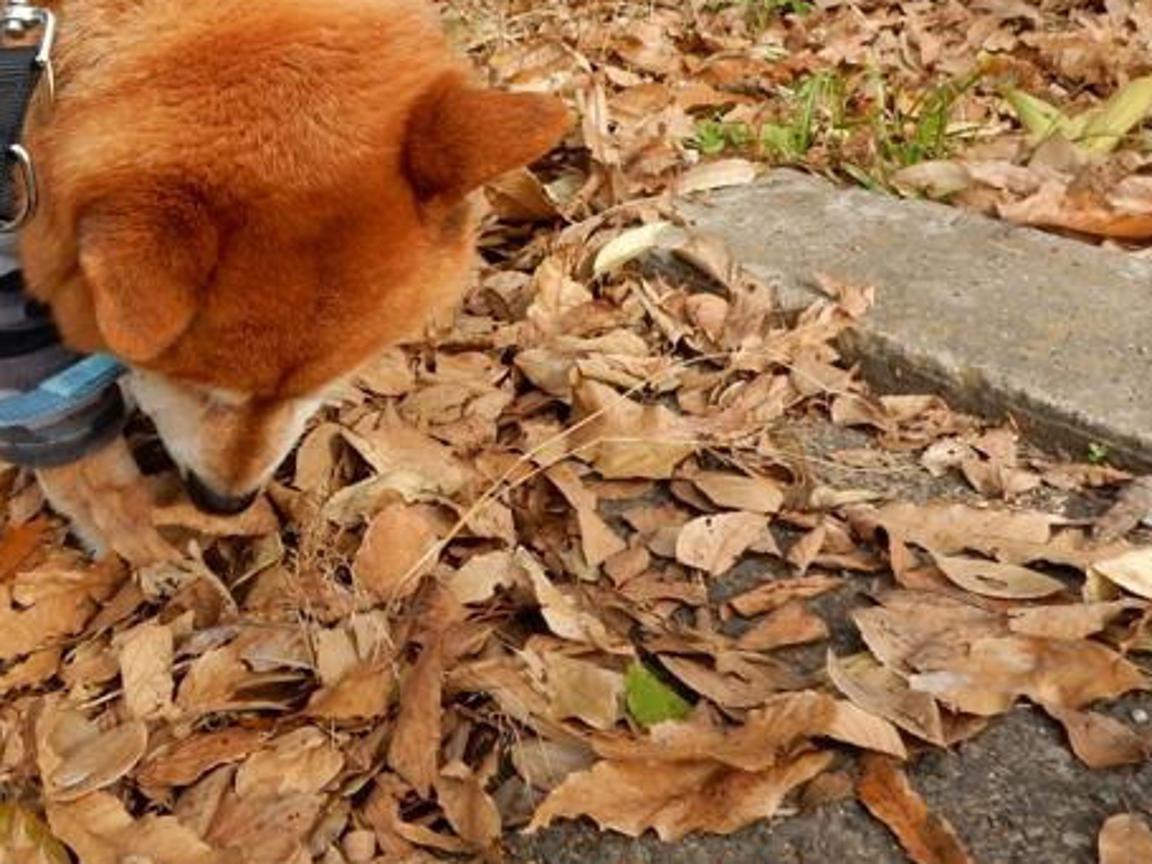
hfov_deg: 40.8
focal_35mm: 44
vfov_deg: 31.9
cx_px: 197
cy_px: 155
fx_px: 1464
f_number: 3.7
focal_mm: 4.5
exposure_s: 1/320
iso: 125
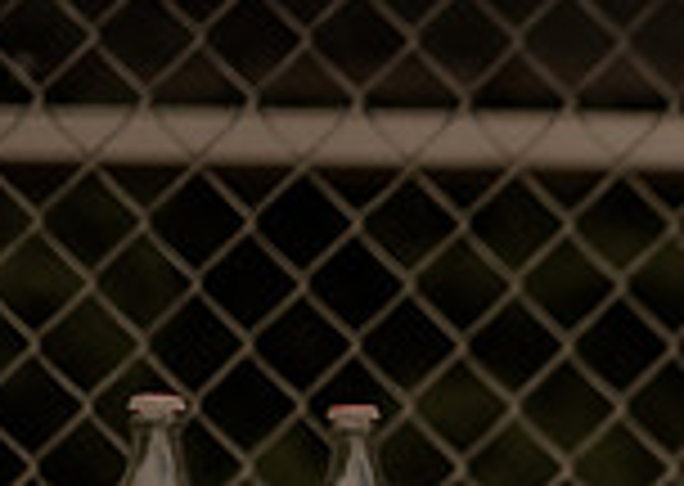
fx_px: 4615
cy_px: 668
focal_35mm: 238
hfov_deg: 8.3
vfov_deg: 6.0
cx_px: 1089
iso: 160
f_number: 3.2
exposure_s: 1/4000
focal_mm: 50
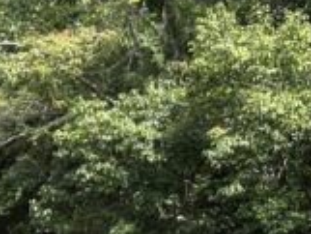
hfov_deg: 8.3
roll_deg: +1.9
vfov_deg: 6.3
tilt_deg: -2.2
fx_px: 2113
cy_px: 206
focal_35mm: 235
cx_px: -123
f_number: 1.6
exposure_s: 1/1393
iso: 50
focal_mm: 5.96
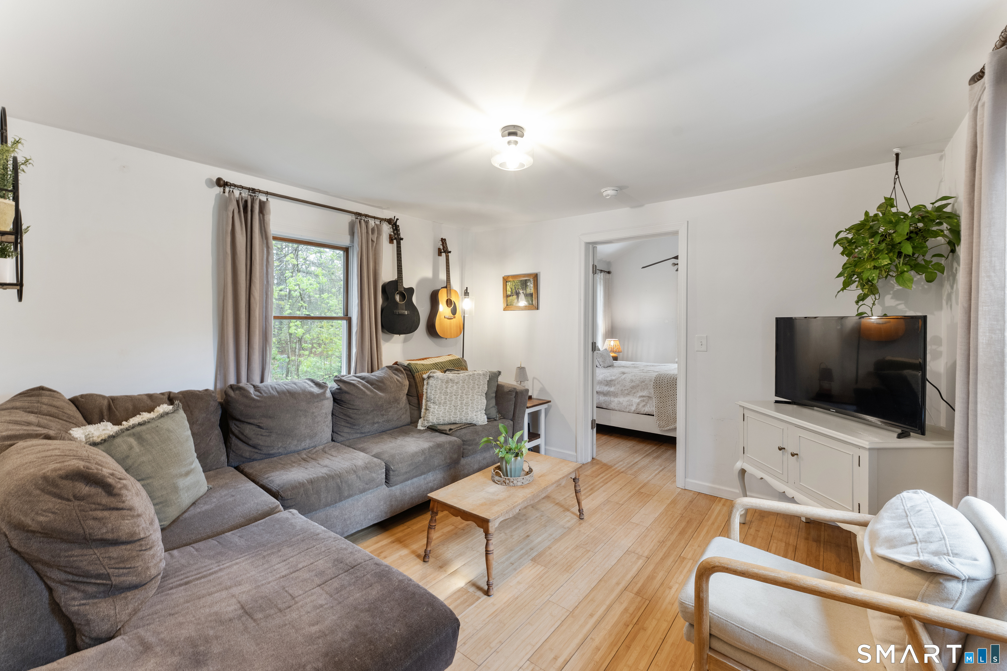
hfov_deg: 104.3
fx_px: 392
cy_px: 336
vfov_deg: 81.2
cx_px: 504
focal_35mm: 14
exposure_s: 1/1.67
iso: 800
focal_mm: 14
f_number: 8
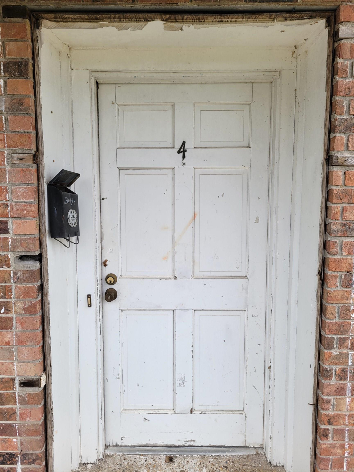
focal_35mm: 26
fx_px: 355
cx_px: 177
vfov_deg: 67.3
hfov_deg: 53.1
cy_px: 236
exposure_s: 1/352
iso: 40
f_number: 1.8
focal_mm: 5.4
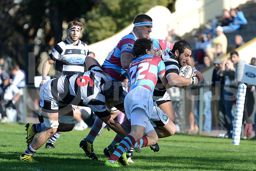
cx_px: 128
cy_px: 86
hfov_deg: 8.6
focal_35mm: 240
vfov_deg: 5.7
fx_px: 1707
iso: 320
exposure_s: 1/1000
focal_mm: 240
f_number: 4
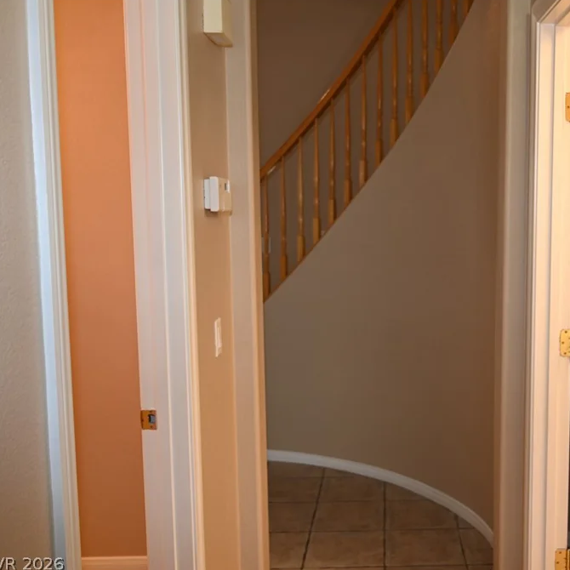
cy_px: 286
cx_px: 415
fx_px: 739
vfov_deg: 42.2
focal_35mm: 40
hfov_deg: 41.2
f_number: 4
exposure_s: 1/60
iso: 640
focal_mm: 30.5
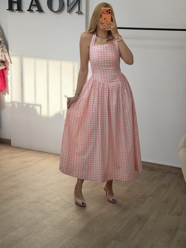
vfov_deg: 39.7
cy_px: 124
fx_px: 344
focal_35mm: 48
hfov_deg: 30.3
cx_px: 93
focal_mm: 6.76
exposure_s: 1/493
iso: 80
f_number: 1.78
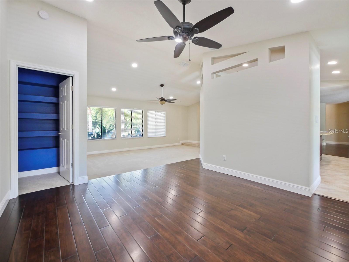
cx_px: 174
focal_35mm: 14
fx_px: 141
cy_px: 131
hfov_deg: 102.1
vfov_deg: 85.7
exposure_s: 1/60
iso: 1250
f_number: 4
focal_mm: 7
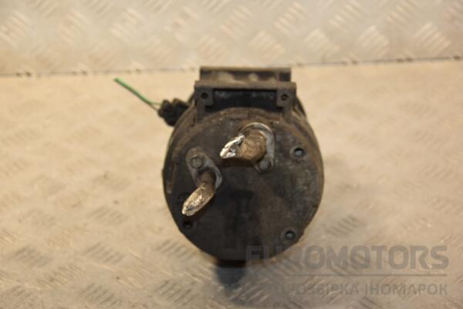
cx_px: 232
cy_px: 154
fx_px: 1273
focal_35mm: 99
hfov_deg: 20.6
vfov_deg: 13.8
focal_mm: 66
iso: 800
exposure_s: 1/200
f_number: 5.6
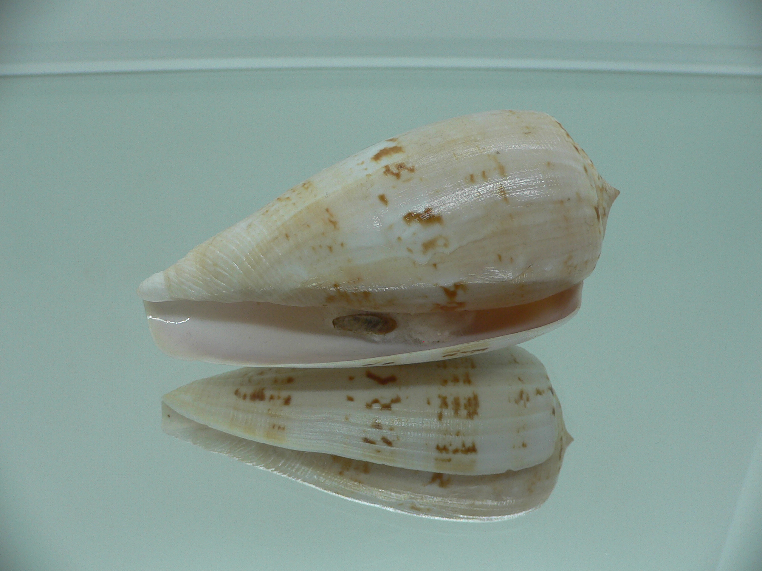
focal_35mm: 35
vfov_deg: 40.7
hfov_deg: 52.6
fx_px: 770
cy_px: 286
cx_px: 381
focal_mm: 4.6
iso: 80
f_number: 2.8
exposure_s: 1/60
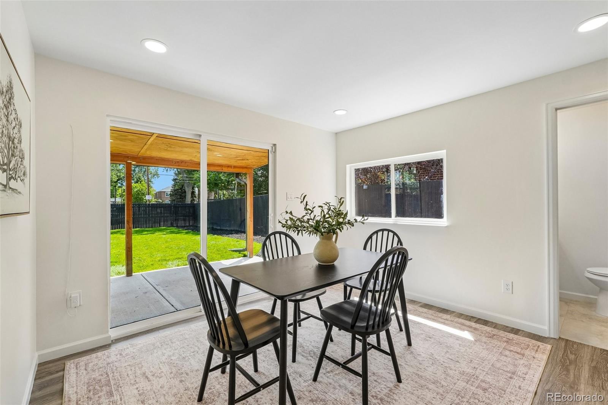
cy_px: 202
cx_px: 304
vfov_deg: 77.3
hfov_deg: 100.4
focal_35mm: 15
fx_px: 253
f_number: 8
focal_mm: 10
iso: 800
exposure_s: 1/80
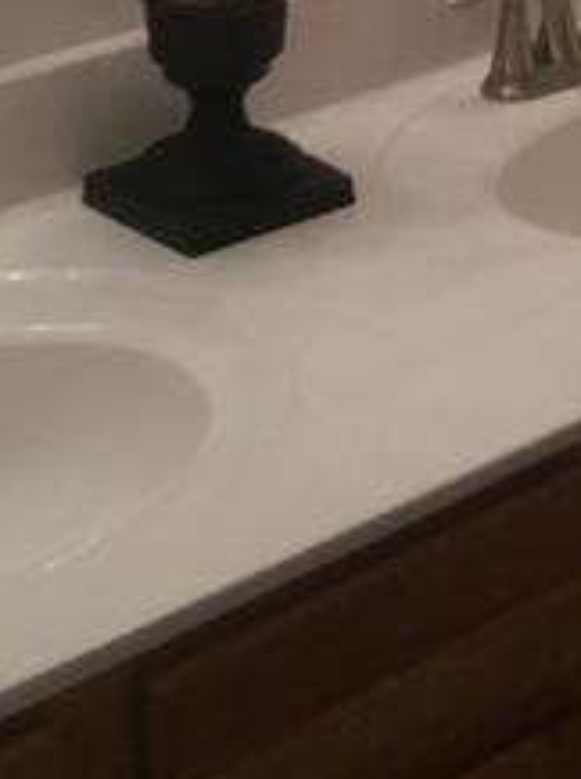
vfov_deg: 15.7
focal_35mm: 113
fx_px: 2536
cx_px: 680
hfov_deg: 12.8
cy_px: -467
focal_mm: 3.3
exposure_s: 1/30
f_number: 2.4
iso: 40
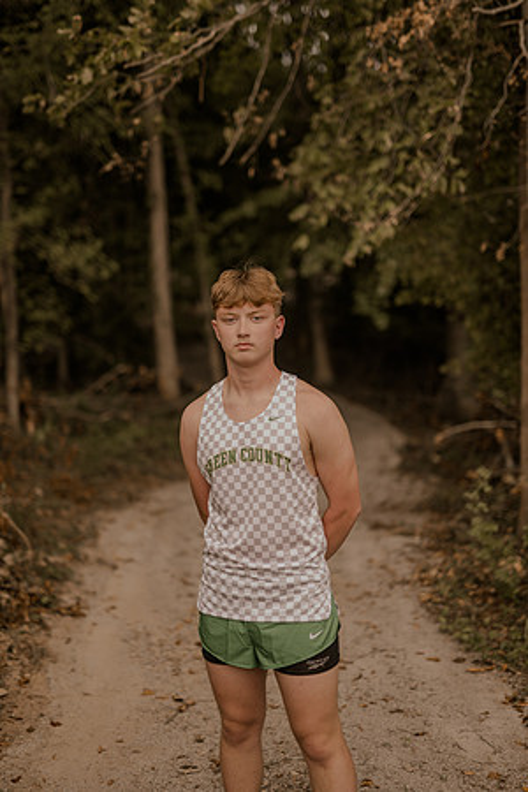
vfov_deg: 39.6
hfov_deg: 27.0
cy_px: 396
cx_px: 264
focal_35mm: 50
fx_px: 1100
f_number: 1.4
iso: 64
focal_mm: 50
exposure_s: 1/1000
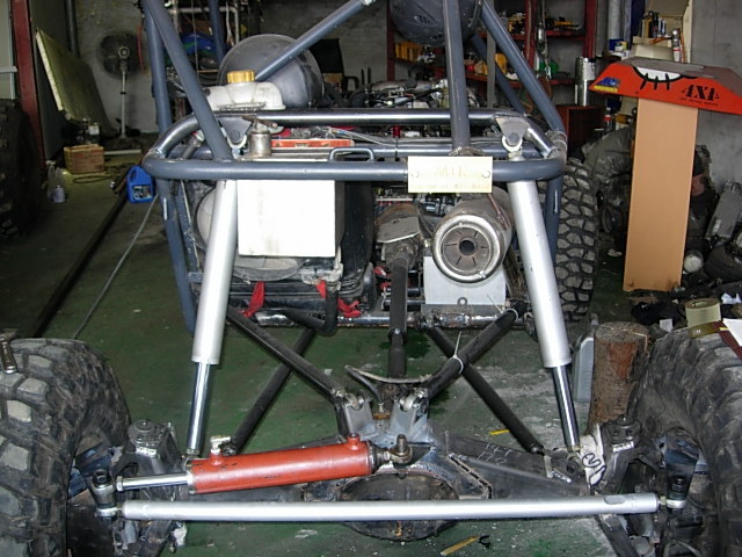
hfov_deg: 49.0
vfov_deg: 37.7
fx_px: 815
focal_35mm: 38
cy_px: 278
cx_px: 371
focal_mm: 7.8
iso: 79
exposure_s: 1/32
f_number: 2.8
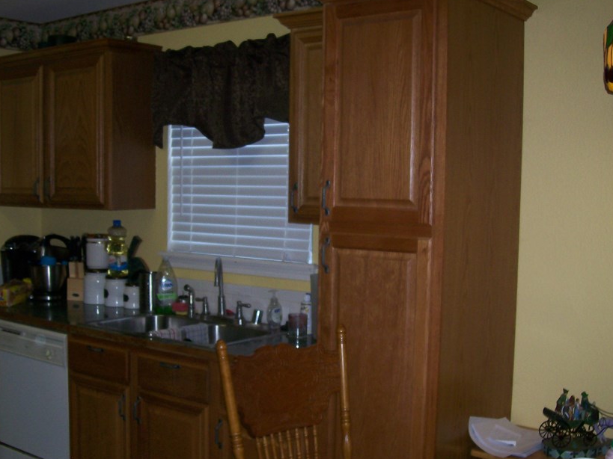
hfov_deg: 42.0
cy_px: 265
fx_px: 797
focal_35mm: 45
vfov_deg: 32.1
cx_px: 268
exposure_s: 1/64
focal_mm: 6
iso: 80
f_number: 2.7
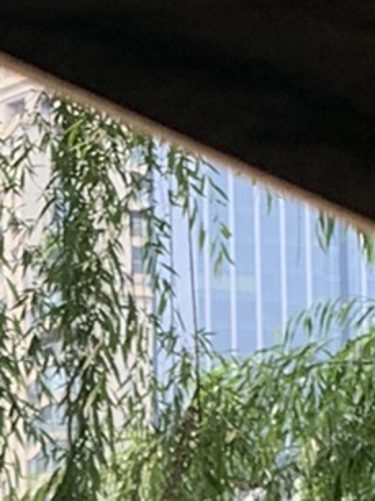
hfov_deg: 8.3
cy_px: 1126
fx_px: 2459
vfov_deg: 10.3
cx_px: -347
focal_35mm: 170
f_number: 1.8
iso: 25
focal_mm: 4.25
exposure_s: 1/701
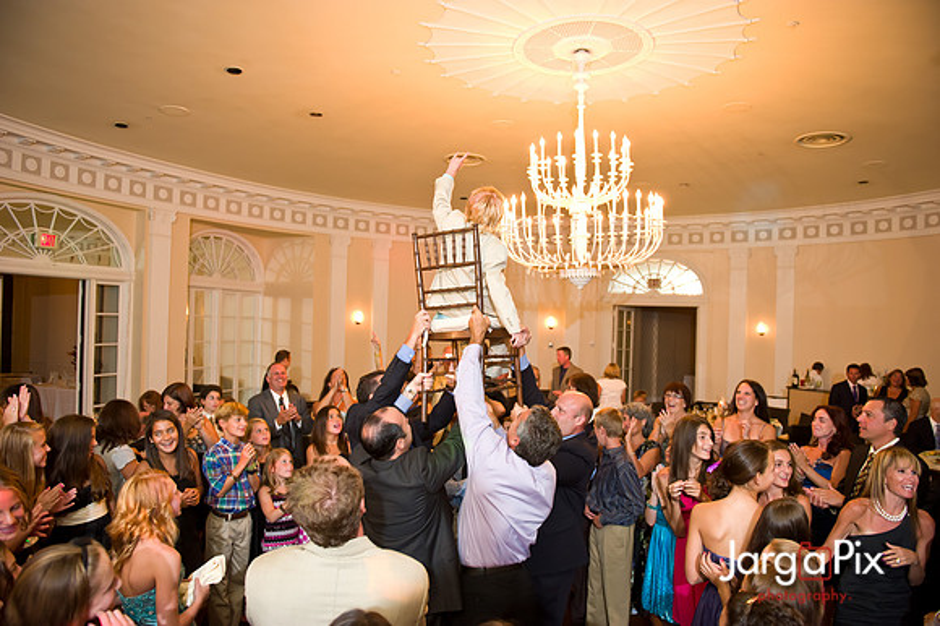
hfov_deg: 73.8
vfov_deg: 53.1
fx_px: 626
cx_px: 470
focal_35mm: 24
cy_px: 313
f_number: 3.2
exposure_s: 1/125
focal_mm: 24
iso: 1600
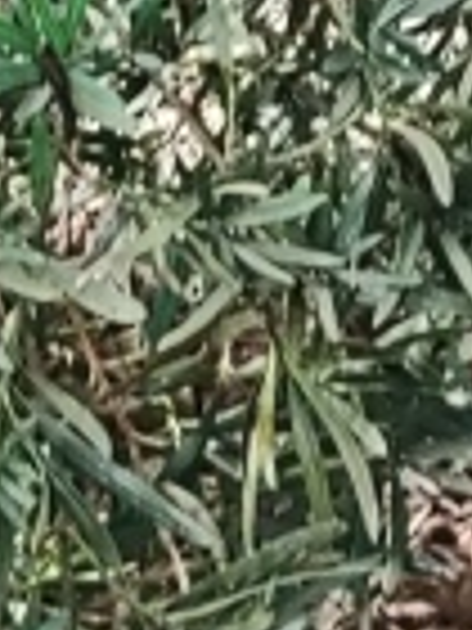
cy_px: -731
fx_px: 3600
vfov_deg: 9.2
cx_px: 940
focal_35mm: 198
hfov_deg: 7.2
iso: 140
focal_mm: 4.26
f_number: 1.8
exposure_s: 1/50
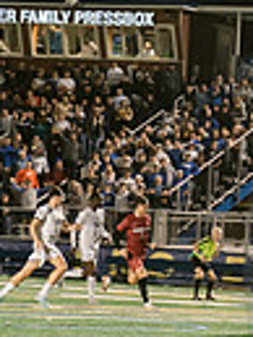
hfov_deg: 4.7
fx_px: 2948
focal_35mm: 303
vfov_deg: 6.5
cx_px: 707
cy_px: 265
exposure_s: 1/160
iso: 2500
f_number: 4
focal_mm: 70
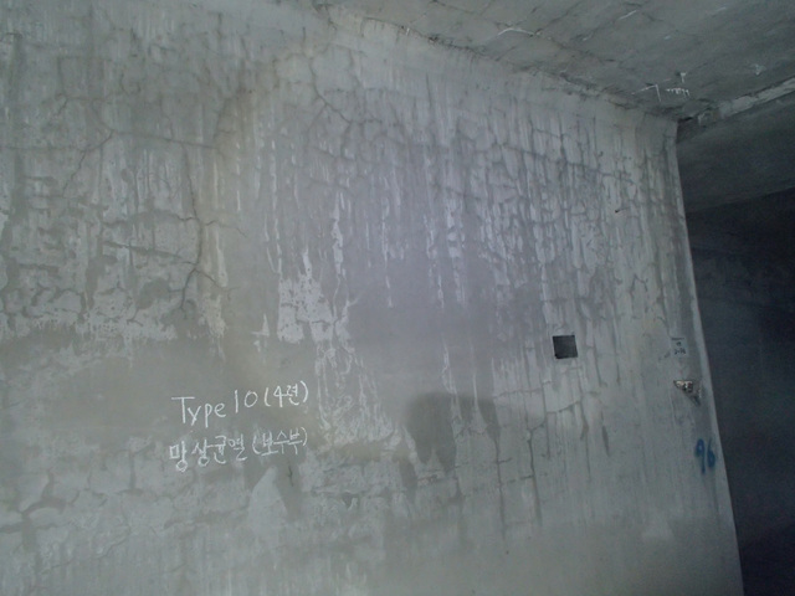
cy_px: 298
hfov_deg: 63.4
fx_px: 643
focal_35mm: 28
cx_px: 398
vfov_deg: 49.7
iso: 800
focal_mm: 5
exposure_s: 1/30
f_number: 3.9
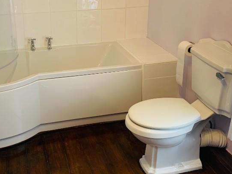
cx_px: 96
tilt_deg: -20.5
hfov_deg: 38.8
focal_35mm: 49
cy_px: 52
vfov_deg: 29.4
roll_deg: +0.5
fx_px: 329
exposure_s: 1/78
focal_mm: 4.25
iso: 100
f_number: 1.8
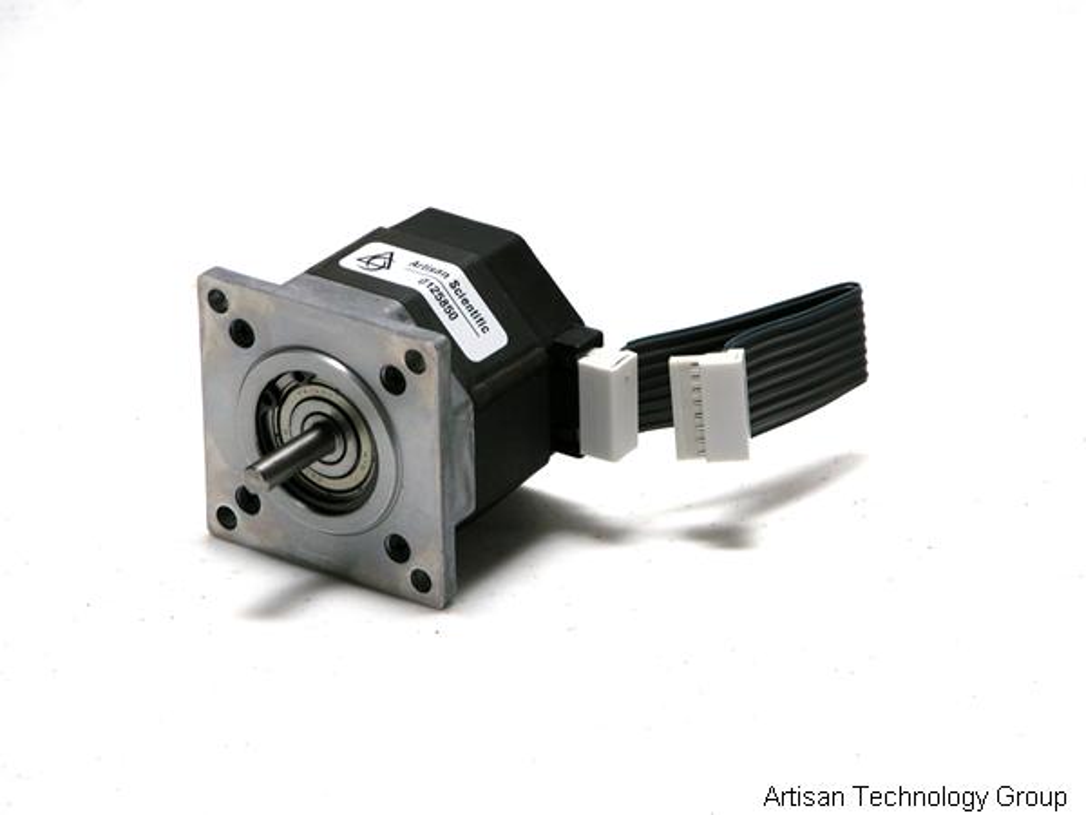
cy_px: 408
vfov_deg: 5.6
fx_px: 8345
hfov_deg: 7.4
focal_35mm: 266
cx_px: 543
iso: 100
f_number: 5.3
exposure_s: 1/500
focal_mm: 67.7
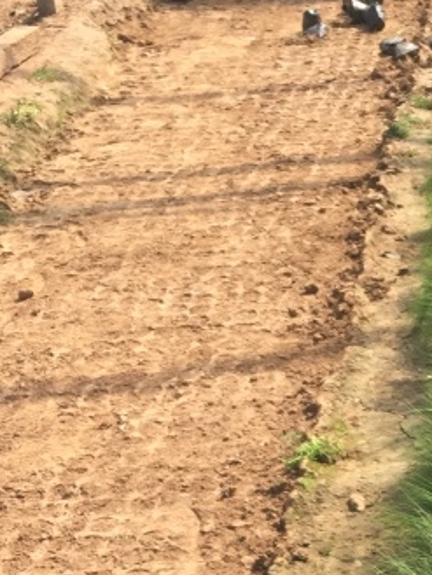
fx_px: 1563
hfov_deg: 15.0
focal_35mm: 94
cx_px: 575
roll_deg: +1.7
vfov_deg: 19.9
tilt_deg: -34.4
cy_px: 630
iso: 32
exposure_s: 1/775
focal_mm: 4.15
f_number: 2.2
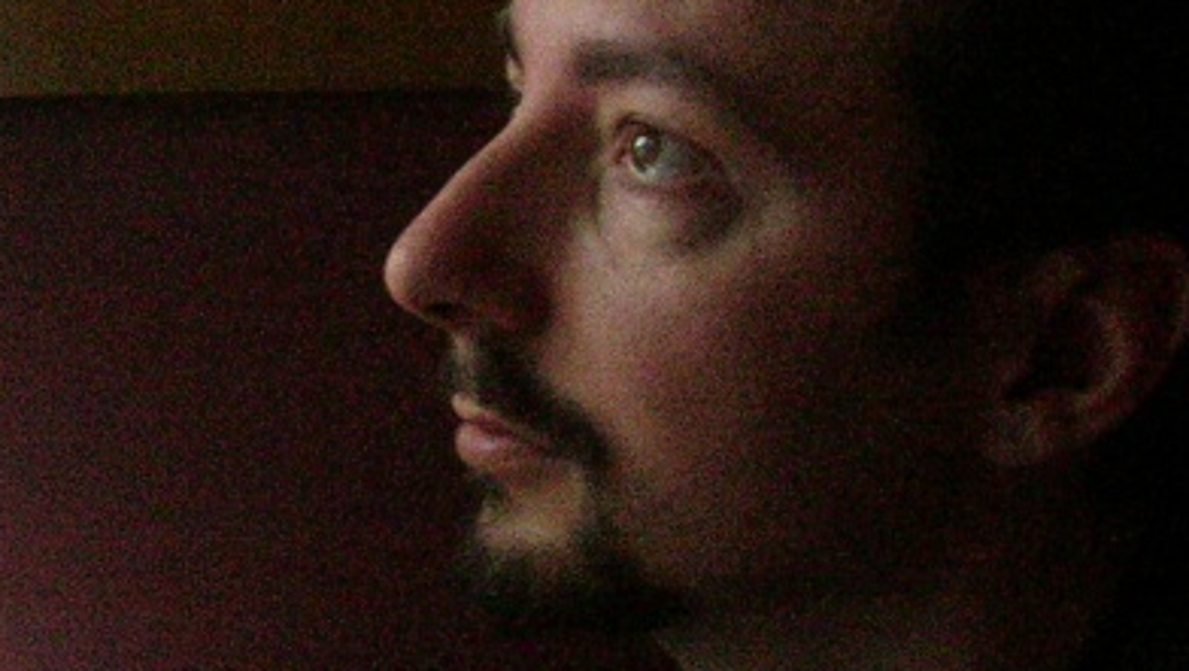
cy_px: 243
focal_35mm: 40
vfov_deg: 29.6
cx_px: 585
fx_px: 1262
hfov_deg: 50.5
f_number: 2.7
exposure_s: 1/30
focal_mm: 6
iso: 300
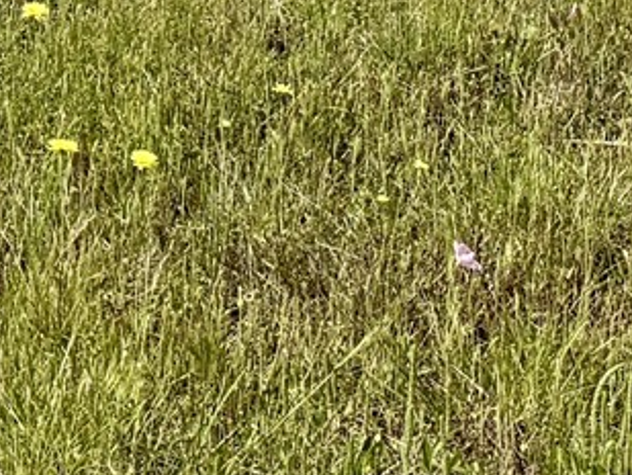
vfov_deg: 8.6
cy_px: -592
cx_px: -683
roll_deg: -1.2
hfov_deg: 11.1
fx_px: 2904
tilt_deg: -2.2
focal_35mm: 159
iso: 80
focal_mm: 6.76
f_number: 1.78
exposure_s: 1/8130
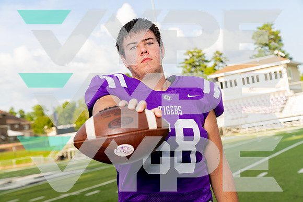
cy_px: 101
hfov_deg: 31.0
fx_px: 547
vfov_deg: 20.9
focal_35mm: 65
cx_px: 152
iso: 200
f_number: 5.6
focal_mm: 65
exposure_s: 1/500
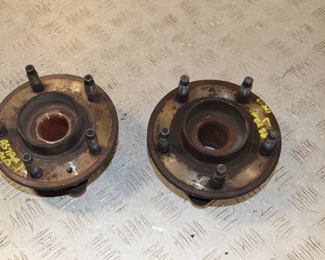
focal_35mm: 51
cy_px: 130
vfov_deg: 29.7
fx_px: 491
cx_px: 132
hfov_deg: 36.5
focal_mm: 30
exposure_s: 1/200
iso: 800
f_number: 7.1
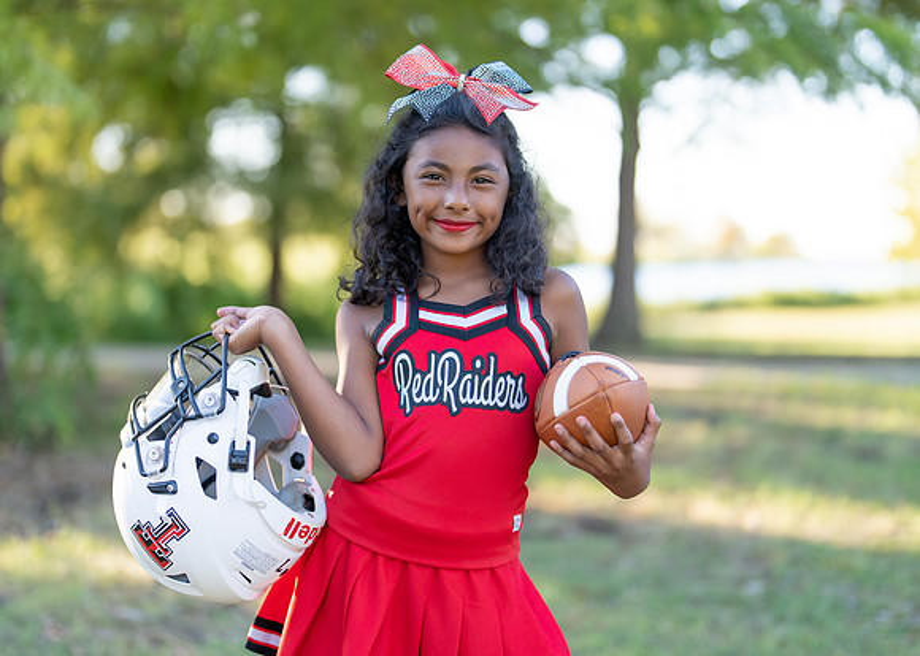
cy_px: 295
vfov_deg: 23.7
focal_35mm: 60
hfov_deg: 32.8
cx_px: 423
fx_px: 1563
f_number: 1.2
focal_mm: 50
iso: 100
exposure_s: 1/800
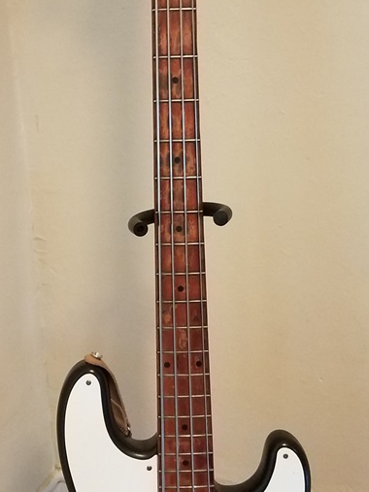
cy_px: 271
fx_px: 882
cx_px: 168
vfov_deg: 31.2
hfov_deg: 23.6
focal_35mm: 62
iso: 200
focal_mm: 4.2
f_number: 1.7
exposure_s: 1/13
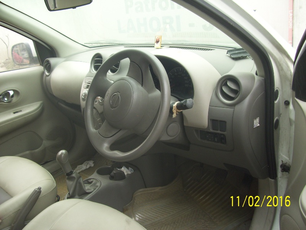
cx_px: 153
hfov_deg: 54.0
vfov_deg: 41.8
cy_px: 115
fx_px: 301
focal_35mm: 34
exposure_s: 1/60
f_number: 2.9
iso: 80
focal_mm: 5.7
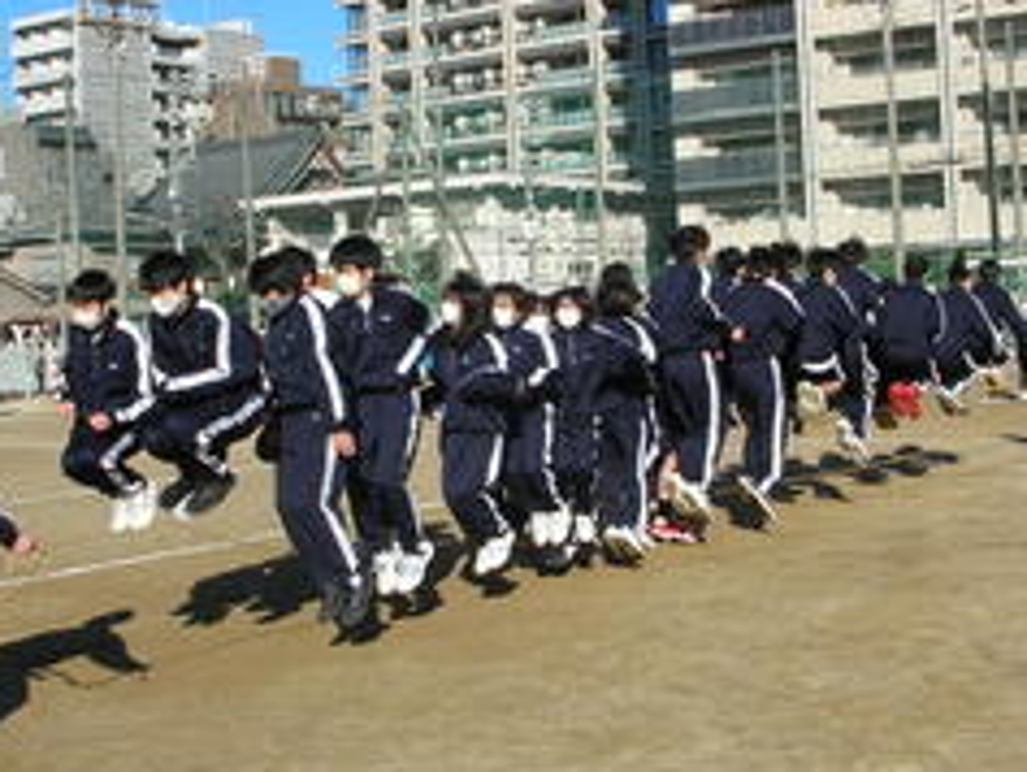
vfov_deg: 24.8
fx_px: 1751
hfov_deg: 32.7
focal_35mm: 59
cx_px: 507
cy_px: 360
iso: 50
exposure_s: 1/337
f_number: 5.6
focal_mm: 5.8
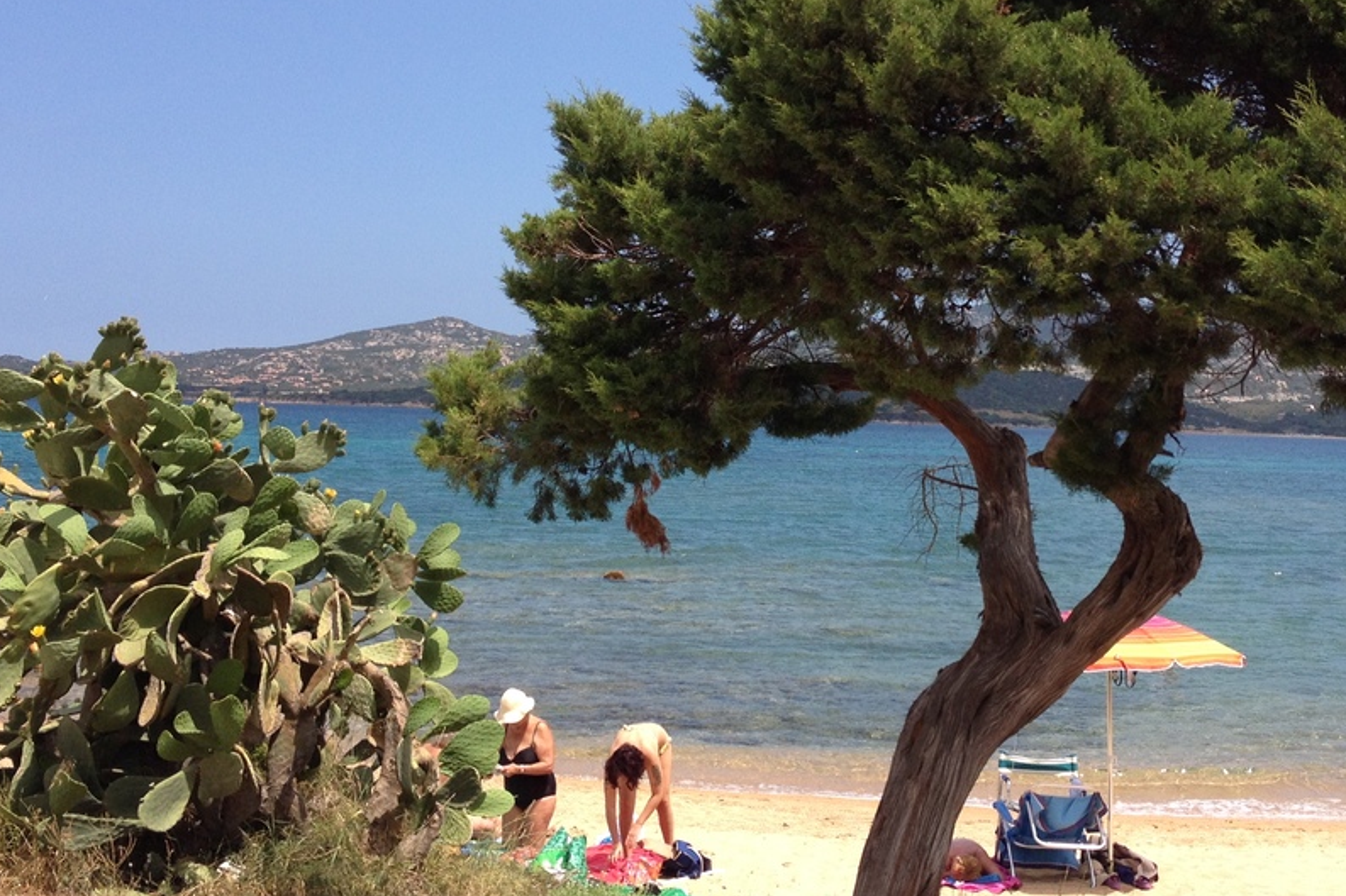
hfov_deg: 36.2
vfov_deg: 24.6
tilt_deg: -1.1
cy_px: 351
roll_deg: -1.2
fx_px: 2056
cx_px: 773
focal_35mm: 55
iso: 50
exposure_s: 1/1534
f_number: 2.4
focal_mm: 4.28
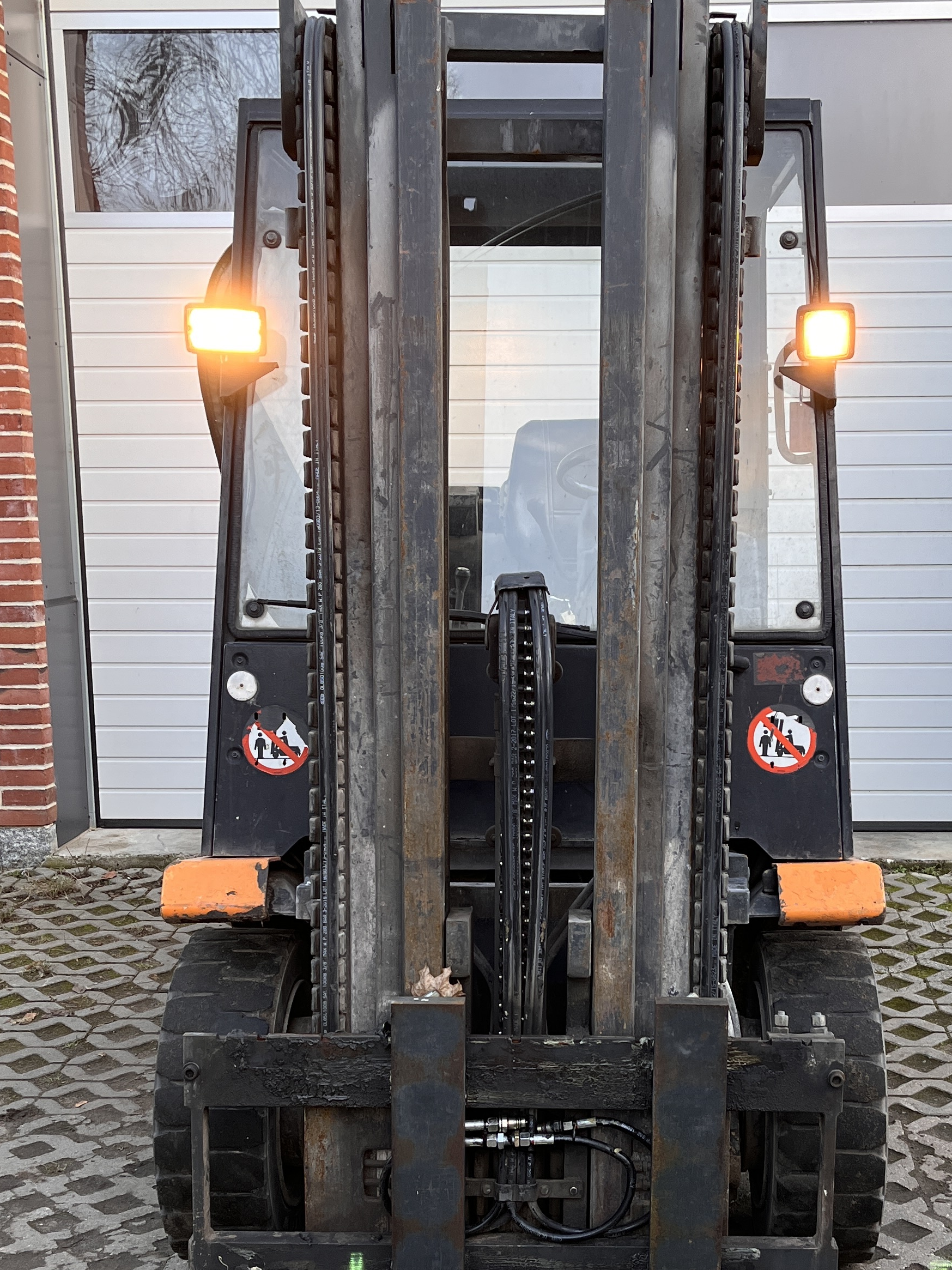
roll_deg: +0.4
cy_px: 790
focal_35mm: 45
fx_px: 1650
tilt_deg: -10.1
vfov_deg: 41.8
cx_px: 595
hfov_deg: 32.0
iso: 64
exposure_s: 1/126
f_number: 1.6
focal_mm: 5.1
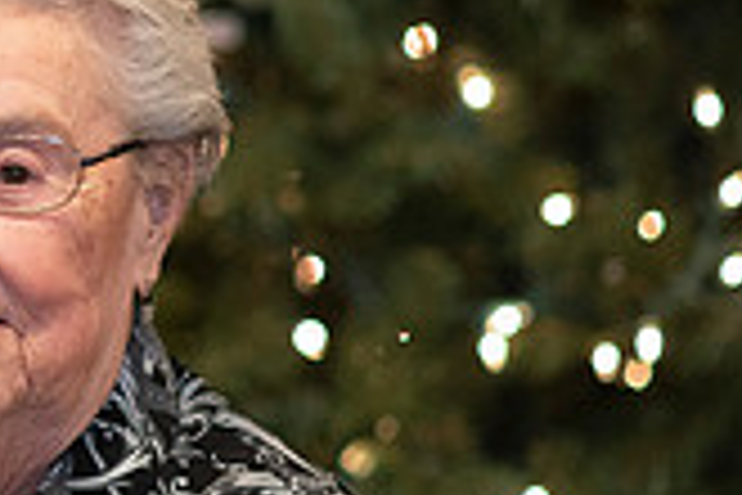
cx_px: -495
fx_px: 6162
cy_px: 25
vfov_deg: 4.6
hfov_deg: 6.8
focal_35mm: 299
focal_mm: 85
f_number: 2.2
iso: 1000
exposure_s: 1/200
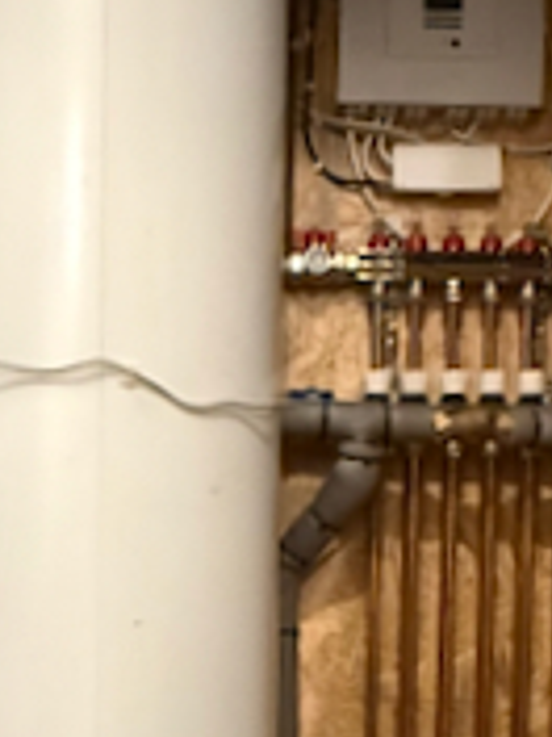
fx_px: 1084
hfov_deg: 28.5
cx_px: 205
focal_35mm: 51
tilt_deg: +2.0
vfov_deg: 36.6
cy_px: 557
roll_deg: +1.5
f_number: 2.2
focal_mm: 2.22
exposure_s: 1/50
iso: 1250
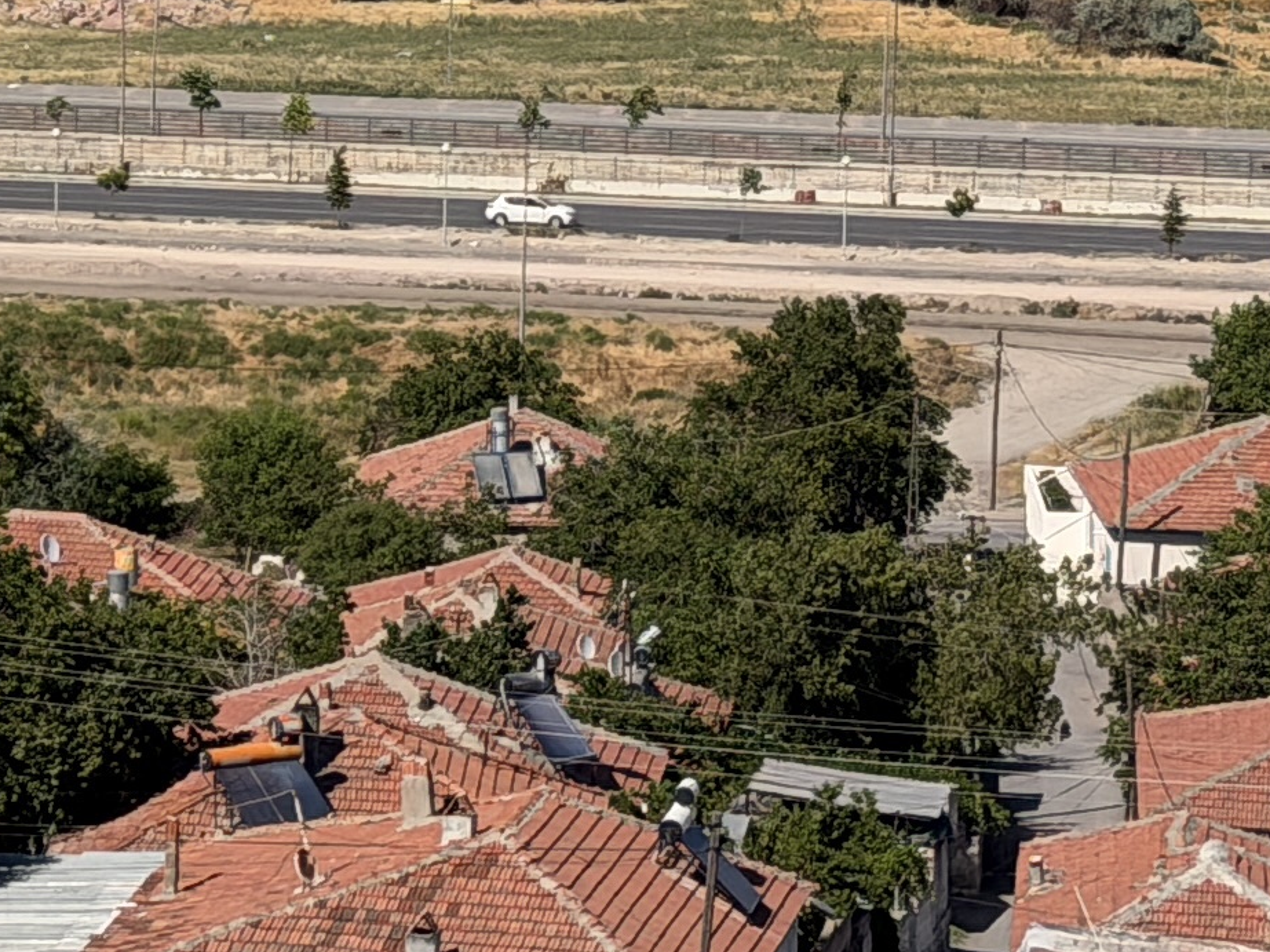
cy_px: 8
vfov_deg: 7.0
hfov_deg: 9.1
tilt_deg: -7.9
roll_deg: +0.2
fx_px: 7703
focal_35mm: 210
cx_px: -764
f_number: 1.78
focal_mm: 6.76
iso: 64
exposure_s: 1/7143
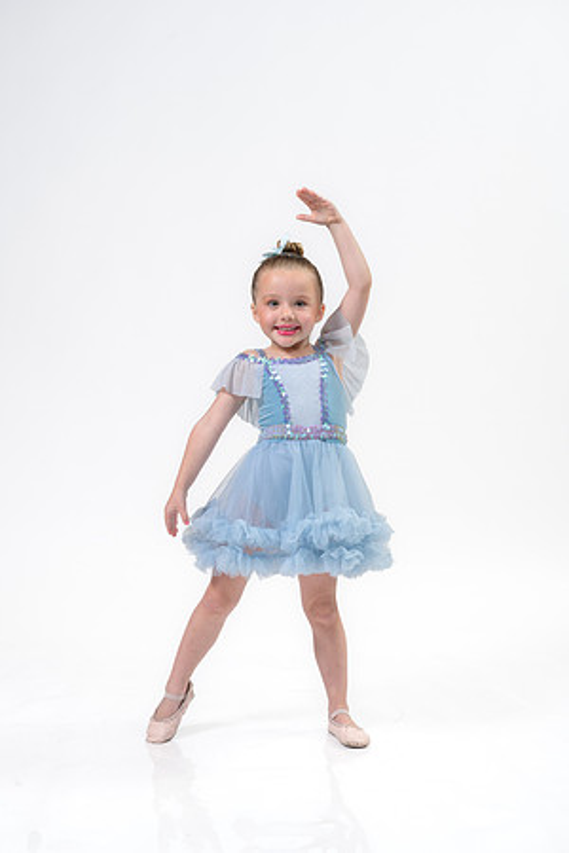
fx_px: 1233
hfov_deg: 26.0
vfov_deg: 38.2
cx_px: 284
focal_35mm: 52
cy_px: 426
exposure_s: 1/125
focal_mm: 52
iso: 320
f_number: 8
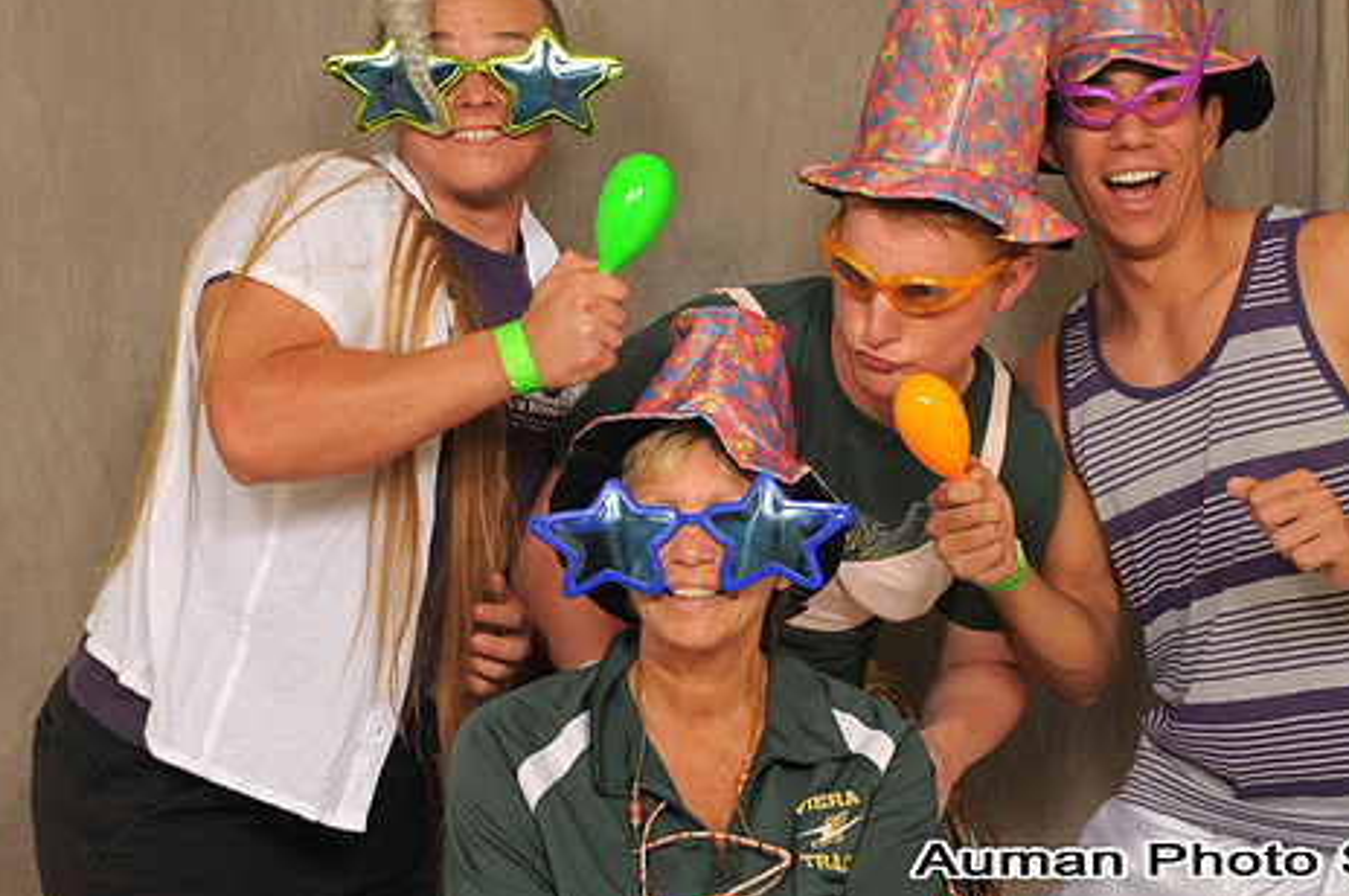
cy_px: 359
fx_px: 2806
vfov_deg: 18.1
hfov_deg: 27.0
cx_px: 791
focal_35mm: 75
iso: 200
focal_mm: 40
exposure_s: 1/125
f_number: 6.3
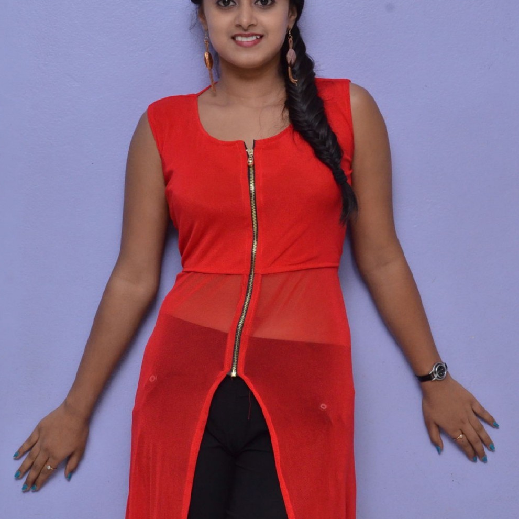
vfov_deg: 17.9
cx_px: 258
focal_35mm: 97
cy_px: 287
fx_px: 1645
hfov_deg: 17.9
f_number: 8
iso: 1600
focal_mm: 50
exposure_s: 1/125
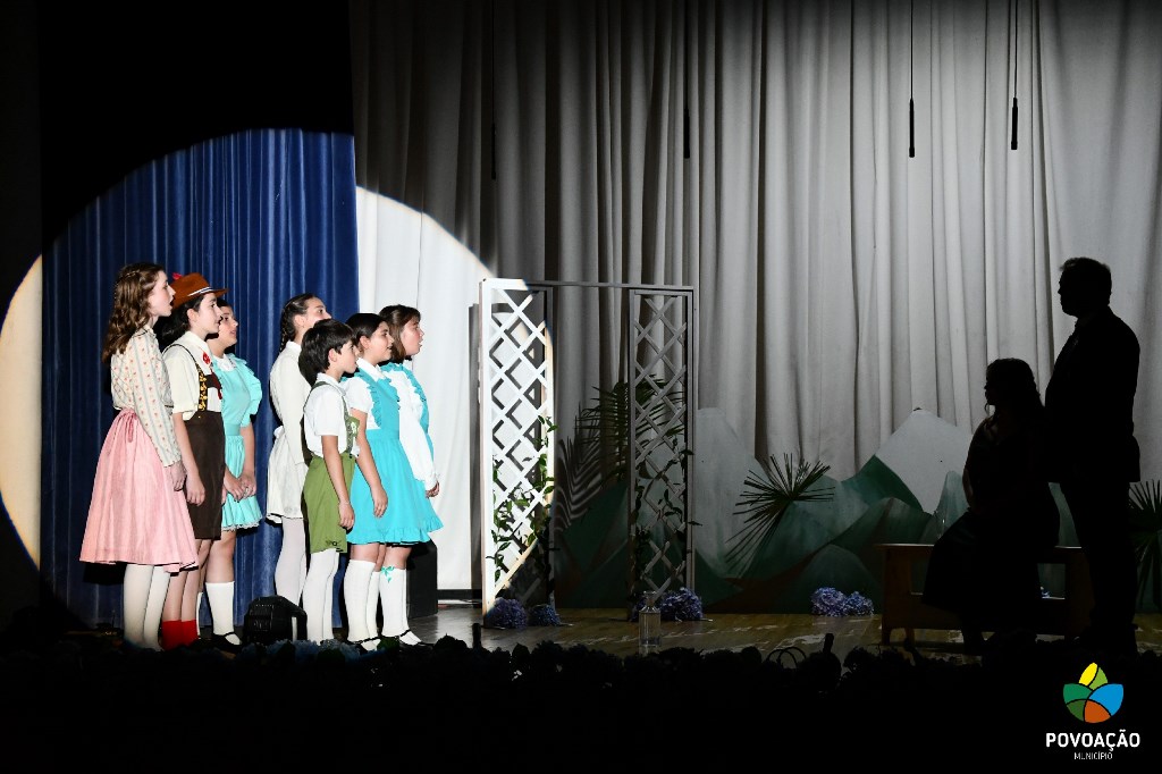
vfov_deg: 18.2
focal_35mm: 75
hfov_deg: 27.0
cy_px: 387
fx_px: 2420
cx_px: 581
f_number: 5
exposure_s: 1/125
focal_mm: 50
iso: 2200
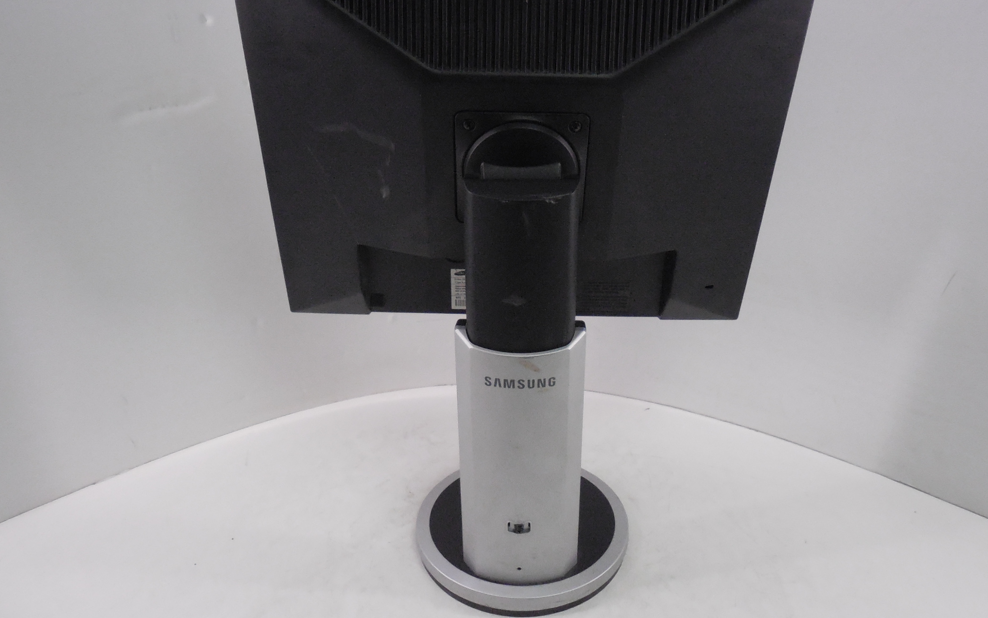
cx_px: 516
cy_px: 250
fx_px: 808
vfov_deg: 41.7
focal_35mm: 30
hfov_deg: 62.9
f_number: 3.5
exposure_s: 1/160
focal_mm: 4.6
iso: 800
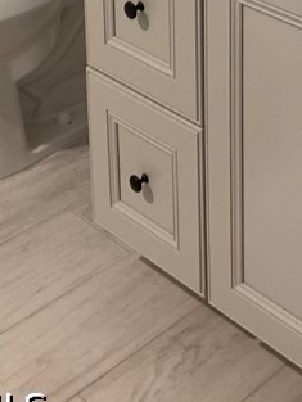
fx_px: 988
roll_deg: -0.2
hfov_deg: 16.9
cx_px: 326
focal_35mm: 85
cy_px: -221
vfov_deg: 19.6
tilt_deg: -12.1
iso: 250
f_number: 1.8
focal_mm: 4.25
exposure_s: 1/60
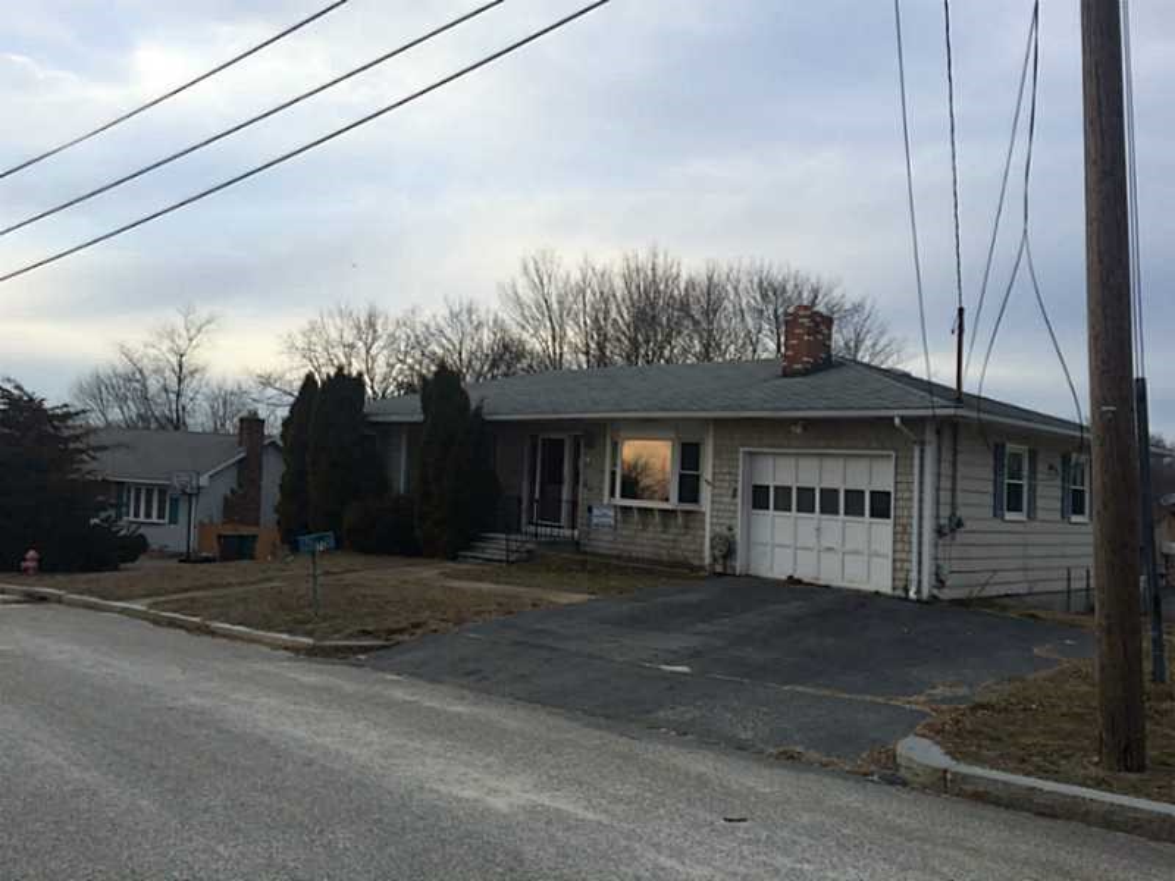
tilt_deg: -2.1
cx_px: 588
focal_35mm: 29
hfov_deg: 61.7
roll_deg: -4.5
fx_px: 984
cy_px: 440
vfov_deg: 48.2
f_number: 2.2
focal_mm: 4.15
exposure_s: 1/695
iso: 32
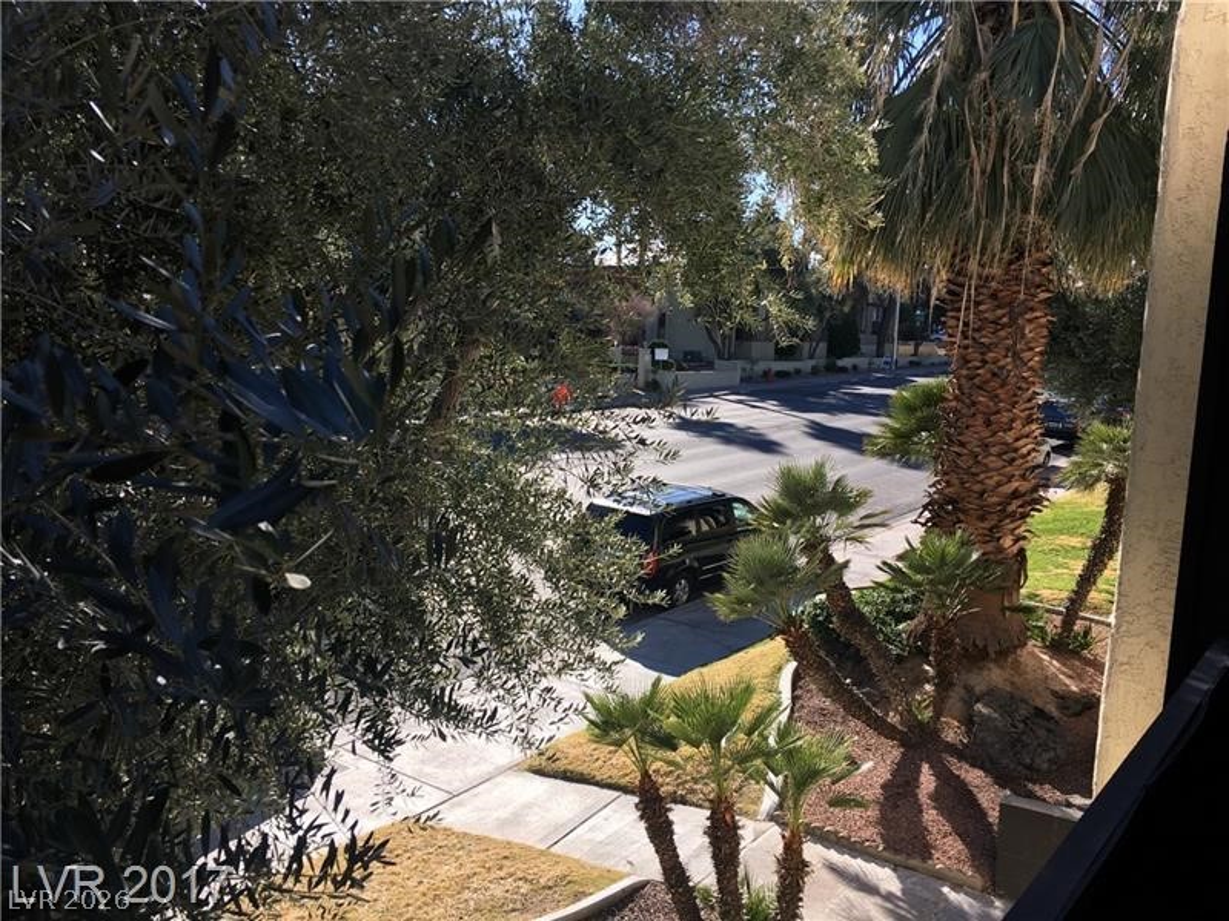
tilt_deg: -4.2
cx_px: 614
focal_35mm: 29
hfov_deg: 61.7
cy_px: 460
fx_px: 1030
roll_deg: -3.5
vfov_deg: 48.2
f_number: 2.2
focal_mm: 4.15
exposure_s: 1/646
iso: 25
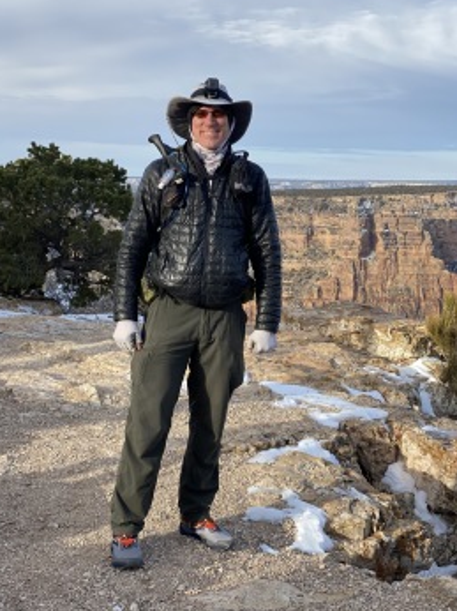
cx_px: 229
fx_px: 969
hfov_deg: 26.5
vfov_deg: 35.0
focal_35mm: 55
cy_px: 297
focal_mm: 6
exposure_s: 1/705
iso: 20
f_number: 2
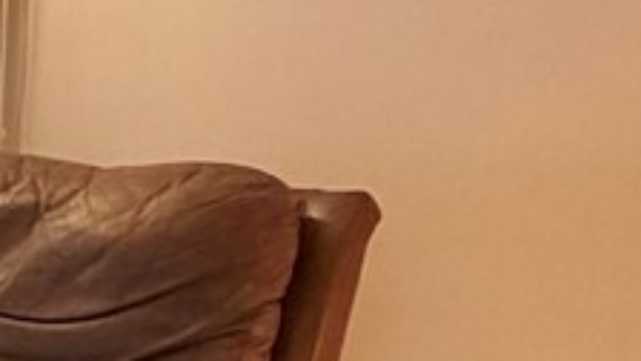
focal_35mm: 109
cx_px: -598
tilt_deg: -9.9
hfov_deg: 15.9
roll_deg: +0.9
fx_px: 1853
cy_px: 327
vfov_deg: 11.0
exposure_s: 1/120
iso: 200
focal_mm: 2.22
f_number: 2.2
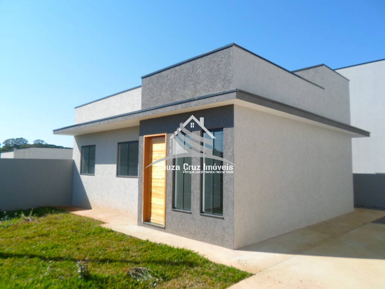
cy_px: 144
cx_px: 192
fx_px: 278
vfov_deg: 54.9
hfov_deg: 69.4
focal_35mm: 25
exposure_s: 1/1500
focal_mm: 4.5
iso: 80
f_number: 2.5
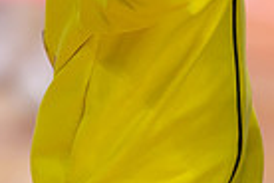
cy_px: -177
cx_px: 175
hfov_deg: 1.6
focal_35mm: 1262
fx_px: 9604
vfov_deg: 1.1
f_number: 4
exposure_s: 1/250
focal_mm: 300
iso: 2500
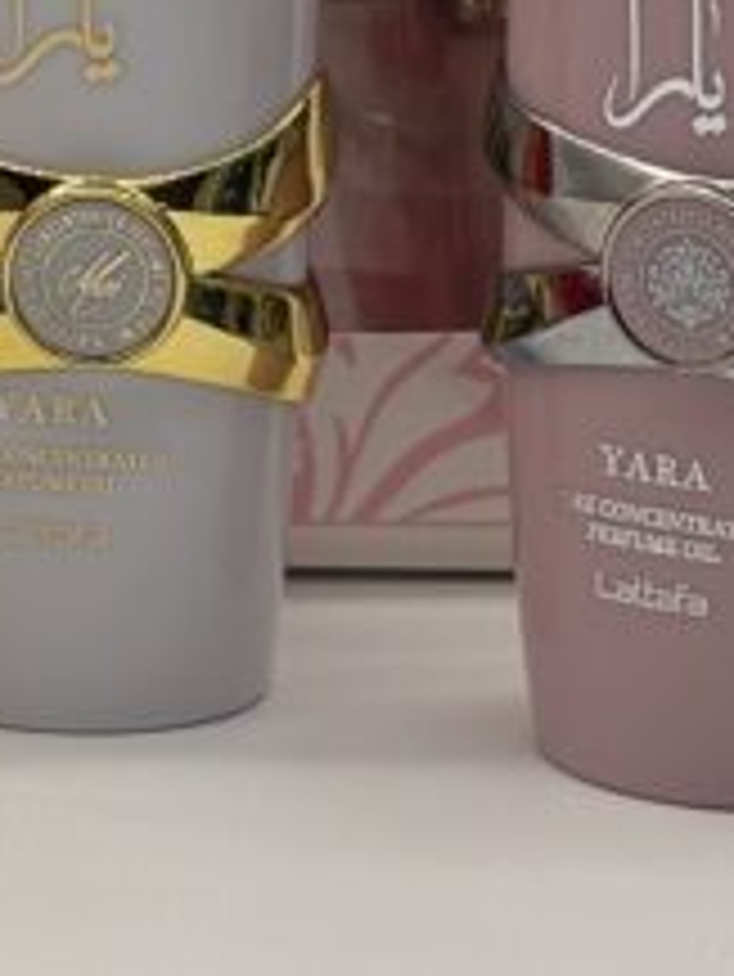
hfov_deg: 6.0
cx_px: -176
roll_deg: -0.7
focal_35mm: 245
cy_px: 274
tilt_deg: -12.9
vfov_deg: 8.1
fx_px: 6920
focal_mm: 5.96
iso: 40
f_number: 1.6
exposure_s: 1/791
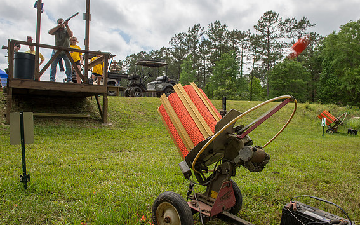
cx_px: 183
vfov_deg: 49.2
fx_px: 245
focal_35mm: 25
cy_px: 107
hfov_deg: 72.6
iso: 160
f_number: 9
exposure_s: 1/250
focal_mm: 24
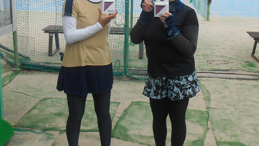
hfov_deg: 40.6
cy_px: 40
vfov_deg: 23.3
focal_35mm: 51
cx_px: 120
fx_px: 350
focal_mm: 5.5
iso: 80
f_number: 3.6
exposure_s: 1/320
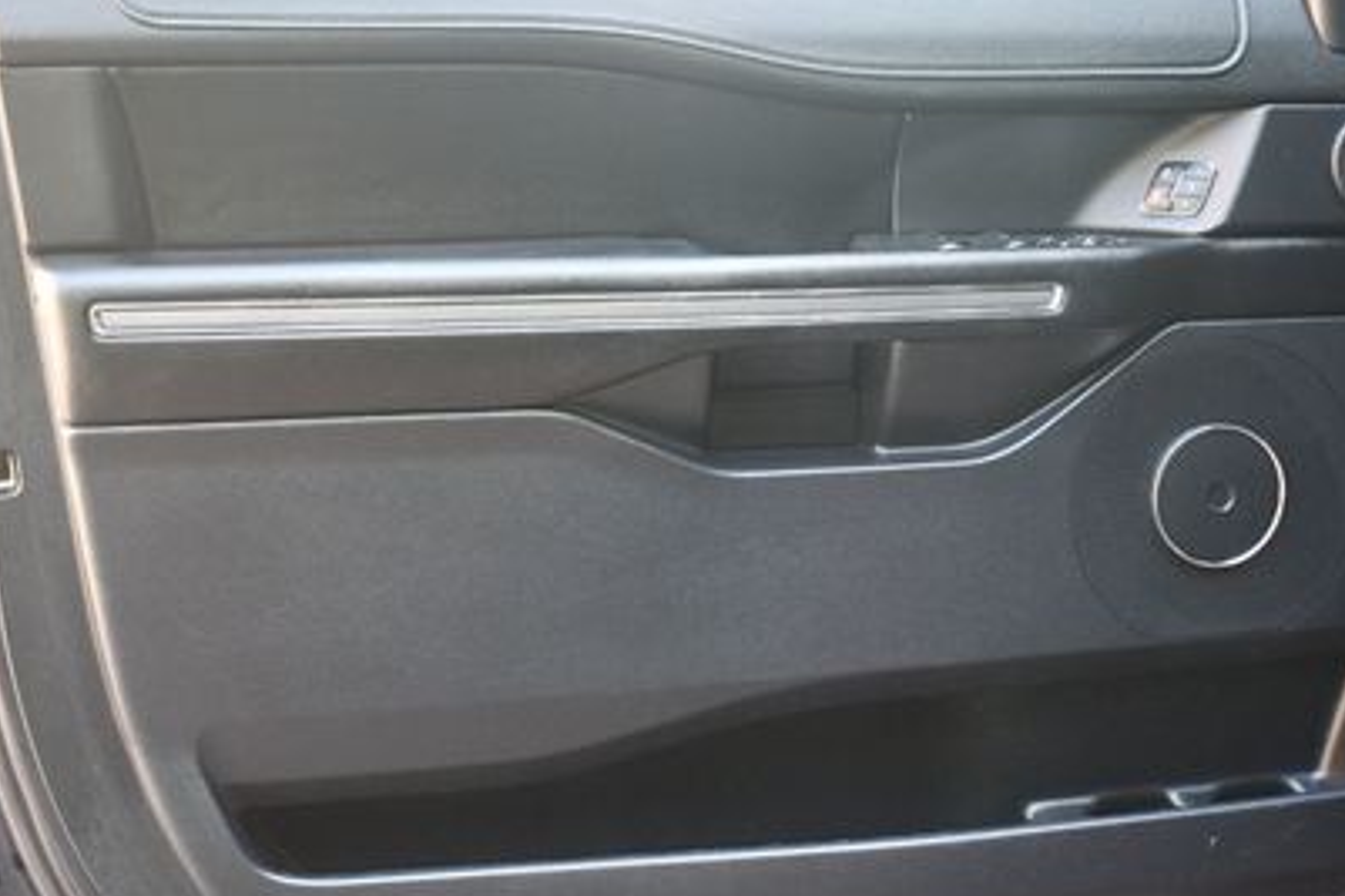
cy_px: 513
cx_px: 768
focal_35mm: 59
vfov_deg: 23.0
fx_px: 2203
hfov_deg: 33.9
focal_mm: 25
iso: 1400
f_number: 4
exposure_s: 1/125
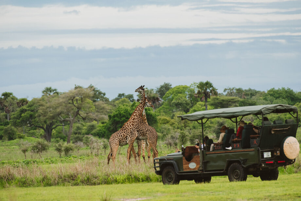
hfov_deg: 4.1
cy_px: 100
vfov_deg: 2.8
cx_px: 150
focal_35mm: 500
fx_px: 4182
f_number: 8
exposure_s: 1/2000
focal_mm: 500
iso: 800
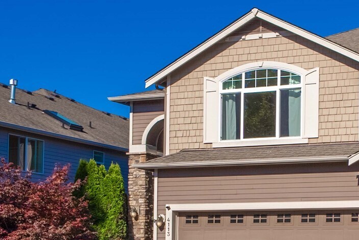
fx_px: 578
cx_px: 335
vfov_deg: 22.9
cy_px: 208
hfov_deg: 32.5
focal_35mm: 58
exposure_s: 1/400
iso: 100
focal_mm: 24
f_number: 13
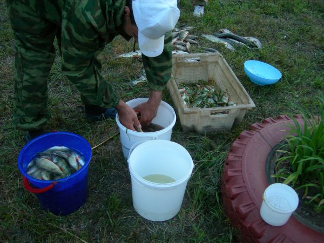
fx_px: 356
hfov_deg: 49.0
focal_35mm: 38
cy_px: 122
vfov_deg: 37.7
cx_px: 162
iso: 200
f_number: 2.8
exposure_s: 1/60
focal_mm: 7.8
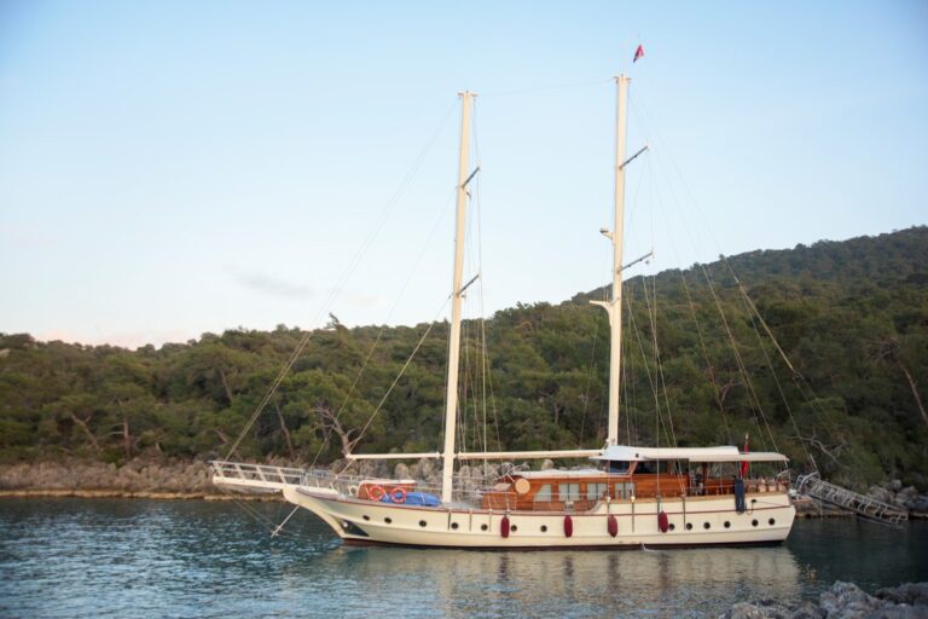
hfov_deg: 58.7
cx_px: 464
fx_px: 825
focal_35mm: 32
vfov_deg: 41.1
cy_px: 310
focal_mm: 32
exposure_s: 1/160
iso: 125
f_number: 3.5
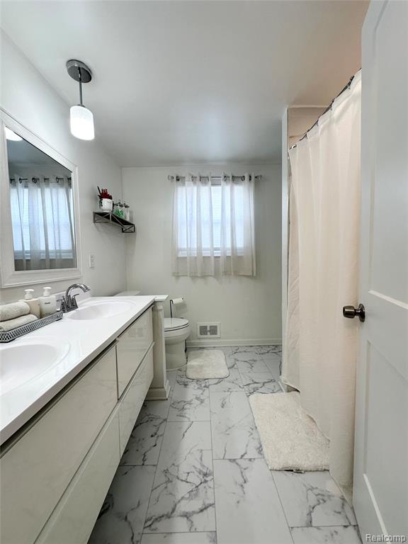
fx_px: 220
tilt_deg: -2.4
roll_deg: +0.4
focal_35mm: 14
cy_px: 272
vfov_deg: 102.1
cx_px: 204
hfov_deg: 85.7
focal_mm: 2.22
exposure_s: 1/120
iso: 80
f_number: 2.2
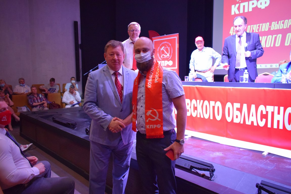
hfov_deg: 67.4
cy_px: 97
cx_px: 146
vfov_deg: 47.9
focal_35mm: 27
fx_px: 218
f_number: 3.5
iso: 4000
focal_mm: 18
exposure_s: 1/60
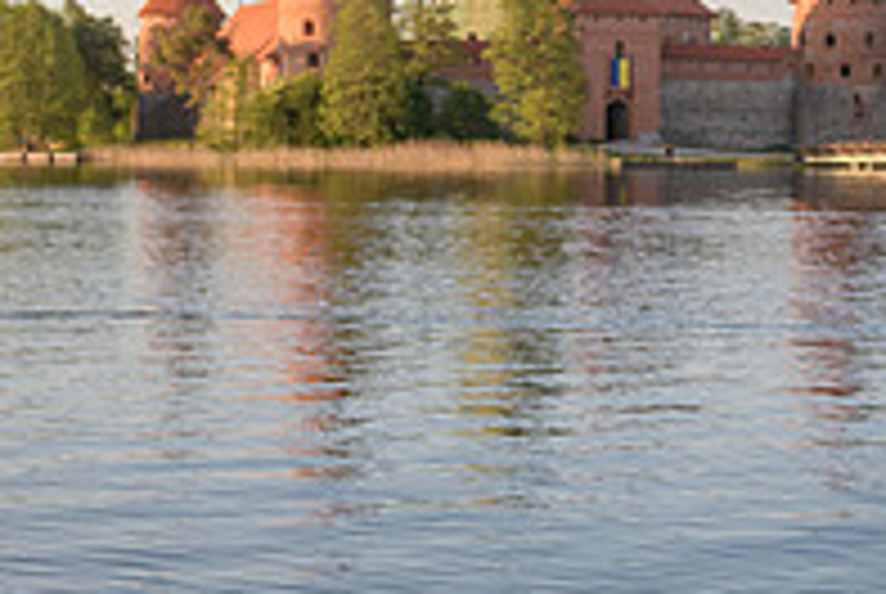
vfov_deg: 13.3
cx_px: 684
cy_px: 245
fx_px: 2539
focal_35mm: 103
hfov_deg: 19.6
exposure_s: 1/250
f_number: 4
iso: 64
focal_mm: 35
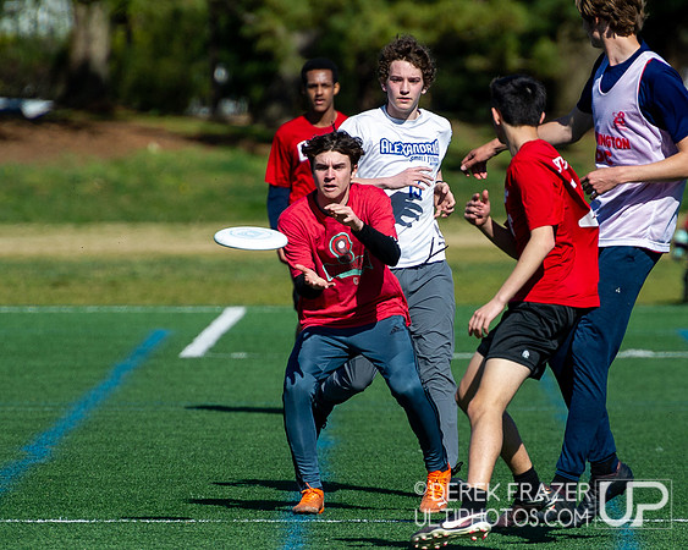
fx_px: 12648
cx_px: 328
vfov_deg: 2.5
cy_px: 263
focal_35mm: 621
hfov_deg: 3.1
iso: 320
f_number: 4
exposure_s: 1/3200
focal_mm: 280
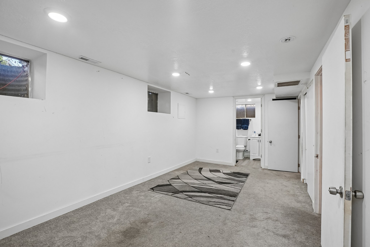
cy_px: 124
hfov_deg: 96.7
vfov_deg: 73.7
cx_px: 185
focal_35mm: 16
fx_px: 164
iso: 400
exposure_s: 1/25
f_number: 8
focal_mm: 16
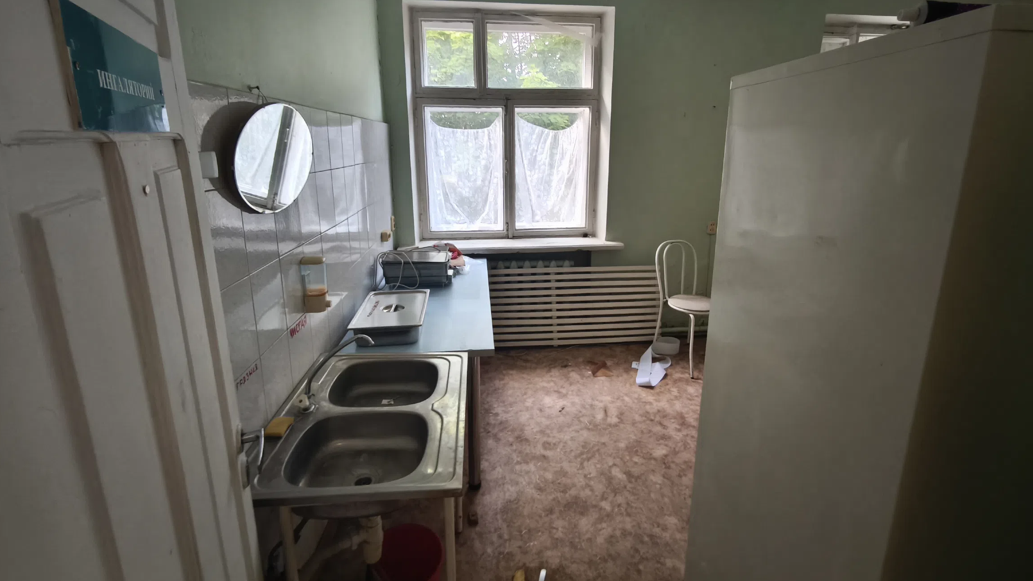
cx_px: 531
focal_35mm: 17
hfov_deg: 95.9
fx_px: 466
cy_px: 238
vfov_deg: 63.5
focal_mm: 1.91
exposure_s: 1/25
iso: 500
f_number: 2.2
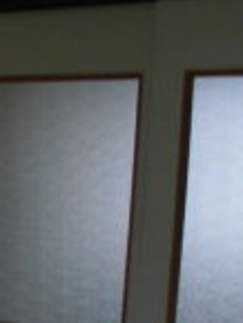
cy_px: 372
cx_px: -297
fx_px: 1075
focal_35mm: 115
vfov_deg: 16.5
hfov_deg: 11.2
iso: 100
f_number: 3.5
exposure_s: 1/100
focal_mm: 4.6
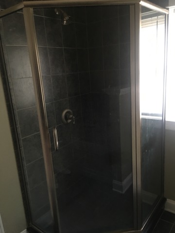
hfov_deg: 48.2
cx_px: 88
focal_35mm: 29
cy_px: 116
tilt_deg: -13.1
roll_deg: +4.4
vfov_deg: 61.7
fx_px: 195
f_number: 2.2
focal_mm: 4.15
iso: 64
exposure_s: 1/4
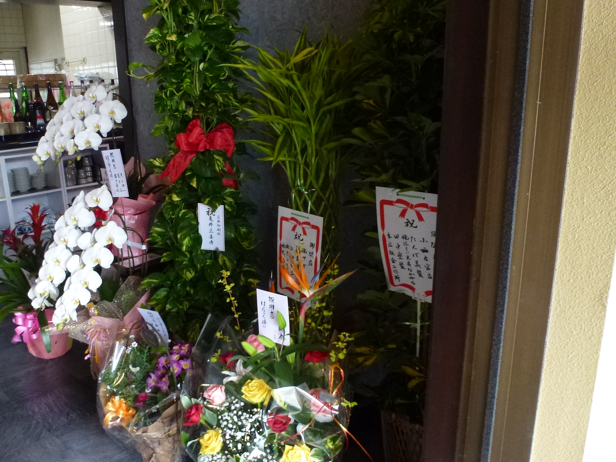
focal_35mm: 30
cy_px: 254
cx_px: 233
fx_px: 534
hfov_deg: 59.2
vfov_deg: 46.7
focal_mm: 4.3
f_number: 3.3
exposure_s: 1/50
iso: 400
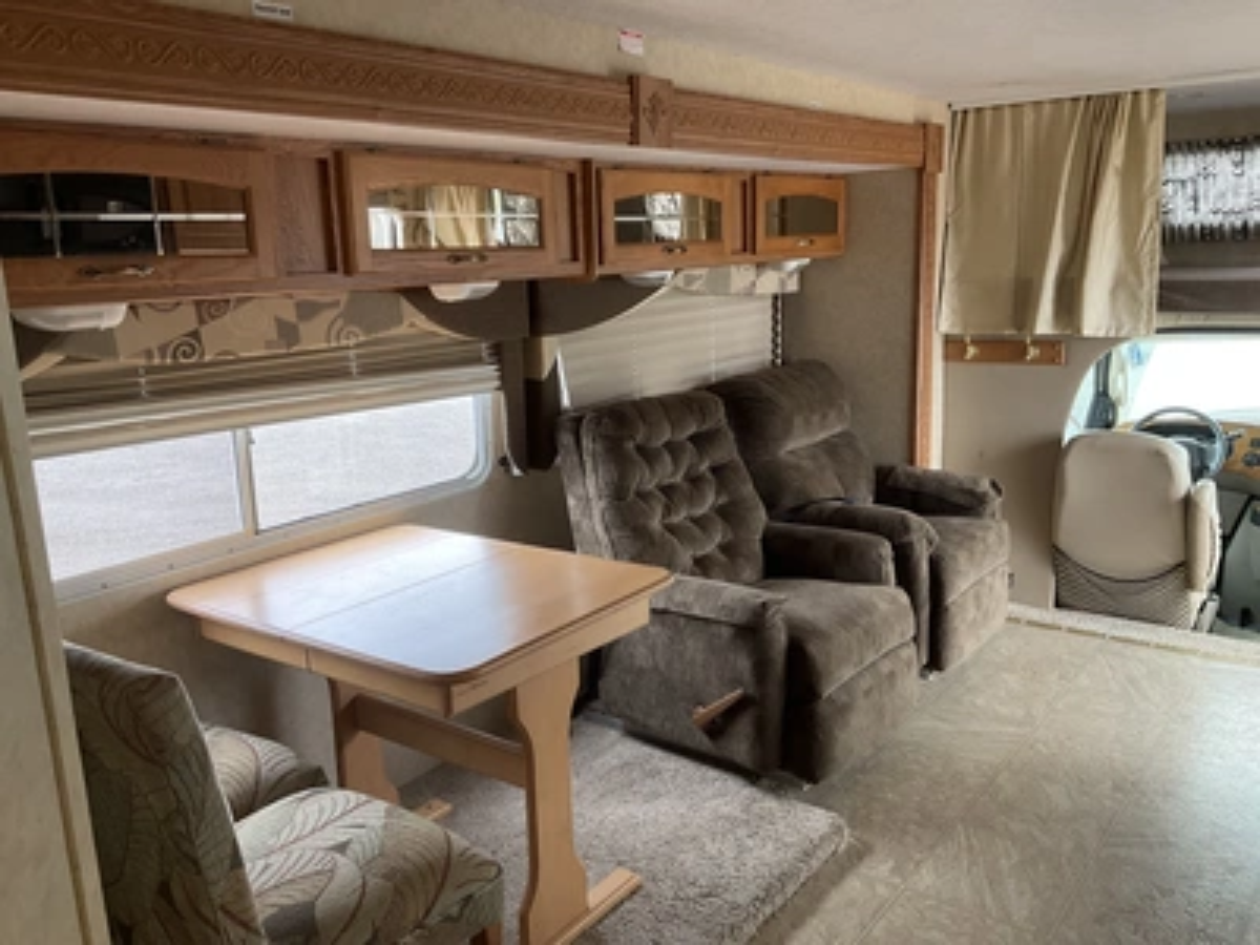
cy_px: 472
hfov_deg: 61.7
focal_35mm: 29
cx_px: 630
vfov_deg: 48.2
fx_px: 1056
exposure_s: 1/87
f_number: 1.8
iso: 64
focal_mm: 3
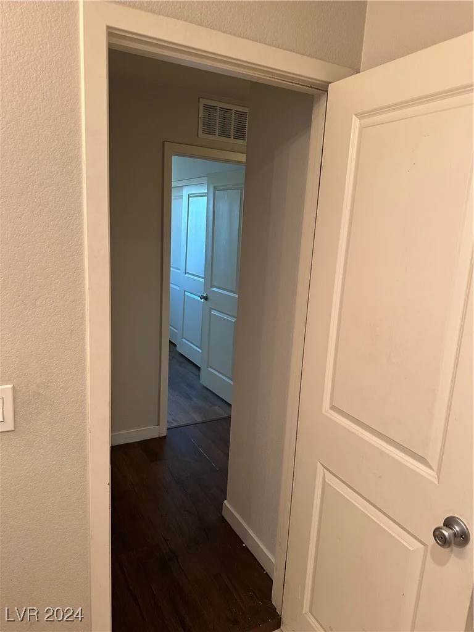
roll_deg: -4.5
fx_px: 438
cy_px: 316
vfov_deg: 71.6
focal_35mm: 24
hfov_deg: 56.8
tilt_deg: -9.9
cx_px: 237
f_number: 1.78
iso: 200
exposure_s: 1/60
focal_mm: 6.86
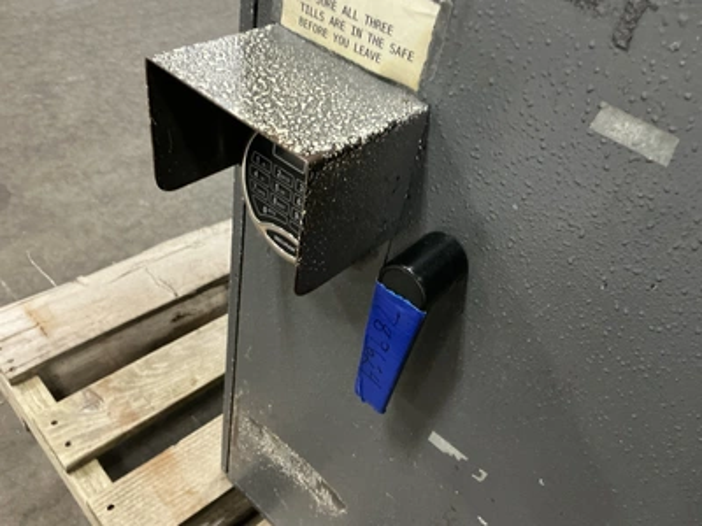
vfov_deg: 49.7
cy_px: 263
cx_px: 351
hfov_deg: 63.4
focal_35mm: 28
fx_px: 568
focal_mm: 3
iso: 320
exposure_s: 1/30
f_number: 1.8
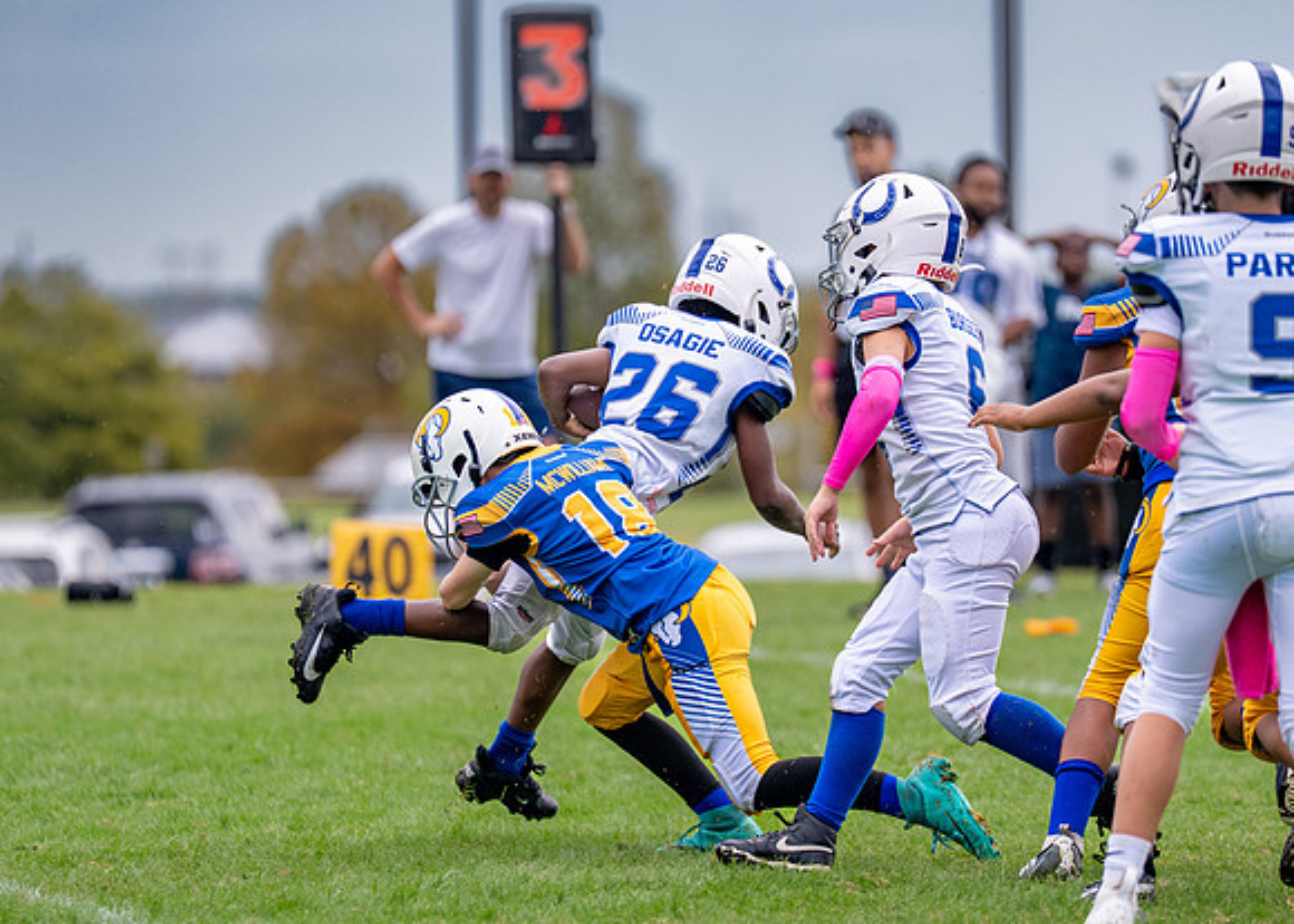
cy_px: 461
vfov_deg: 3.9
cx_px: 795
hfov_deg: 5.5
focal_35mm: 368
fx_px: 13514
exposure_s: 1/2000
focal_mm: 200
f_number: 2.8
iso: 250
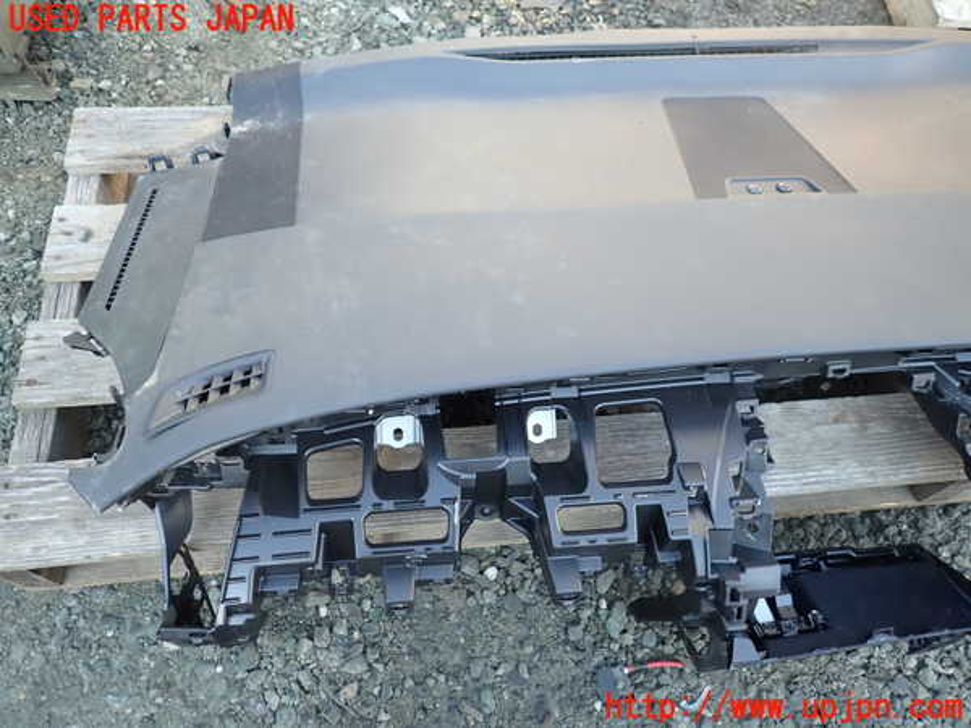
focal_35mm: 25
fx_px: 701
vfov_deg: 54.9
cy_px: 364
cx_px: 486
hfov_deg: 69.4
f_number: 2
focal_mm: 4.5
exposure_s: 1/100
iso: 100
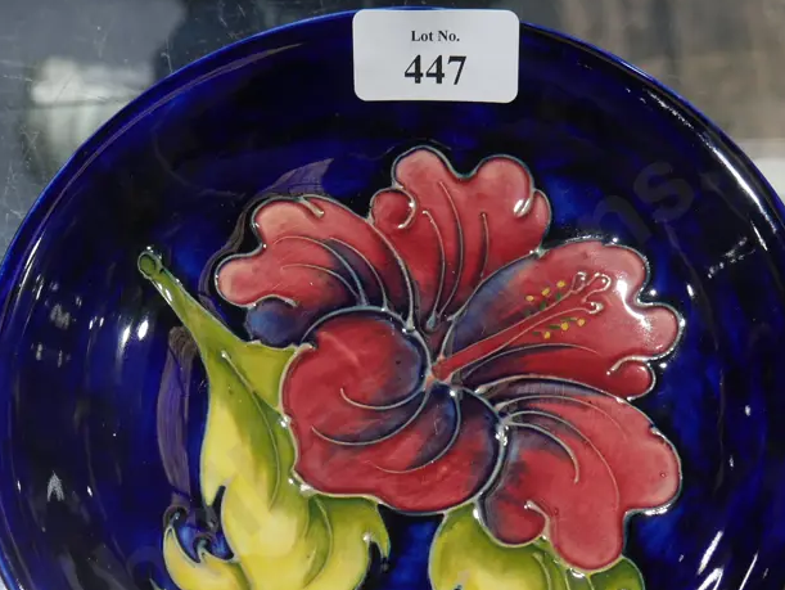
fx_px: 1520
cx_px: 406
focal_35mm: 67
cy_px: 383
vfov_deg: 21.9
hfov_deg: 29.0
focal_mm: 20
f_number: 4.5
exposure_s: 1/60
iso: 320
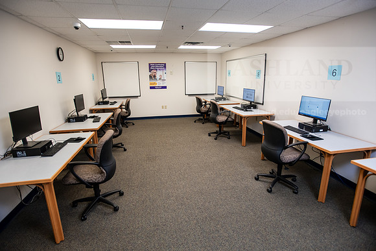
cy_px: 126
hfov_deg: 86.9
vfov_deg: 64.6
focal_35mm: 19
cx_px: 188
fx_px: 198
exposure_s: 1/125
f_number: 4
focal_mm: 19
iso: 800
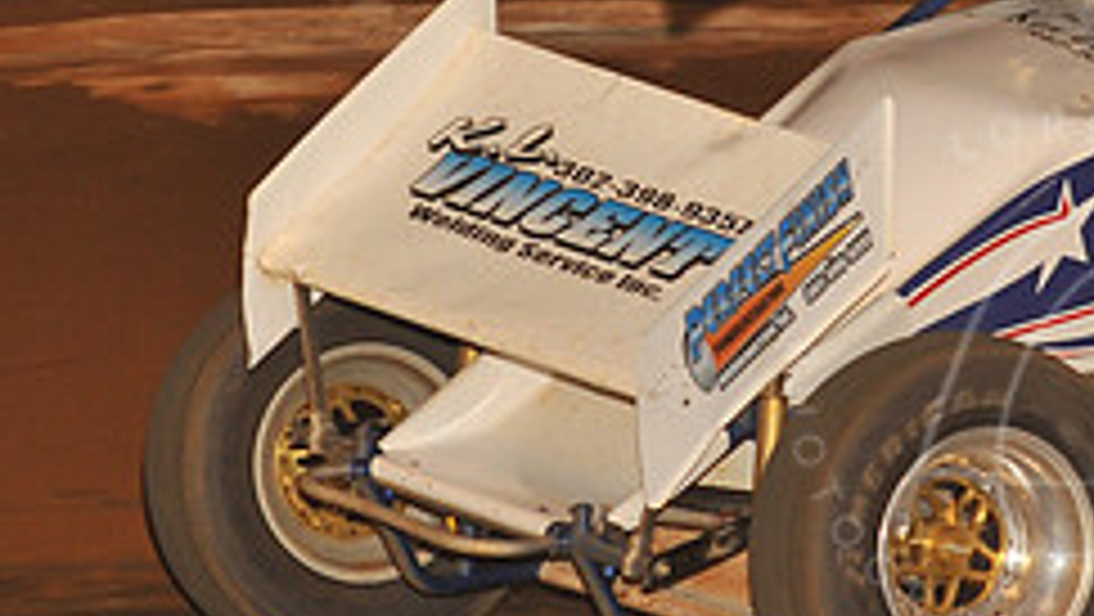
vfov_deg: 3.9
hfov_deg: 6.9
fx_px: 9056
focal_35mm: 312
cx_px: 1053
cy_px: -34
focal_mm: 125
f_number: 6.3
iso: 800
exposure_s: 1/320
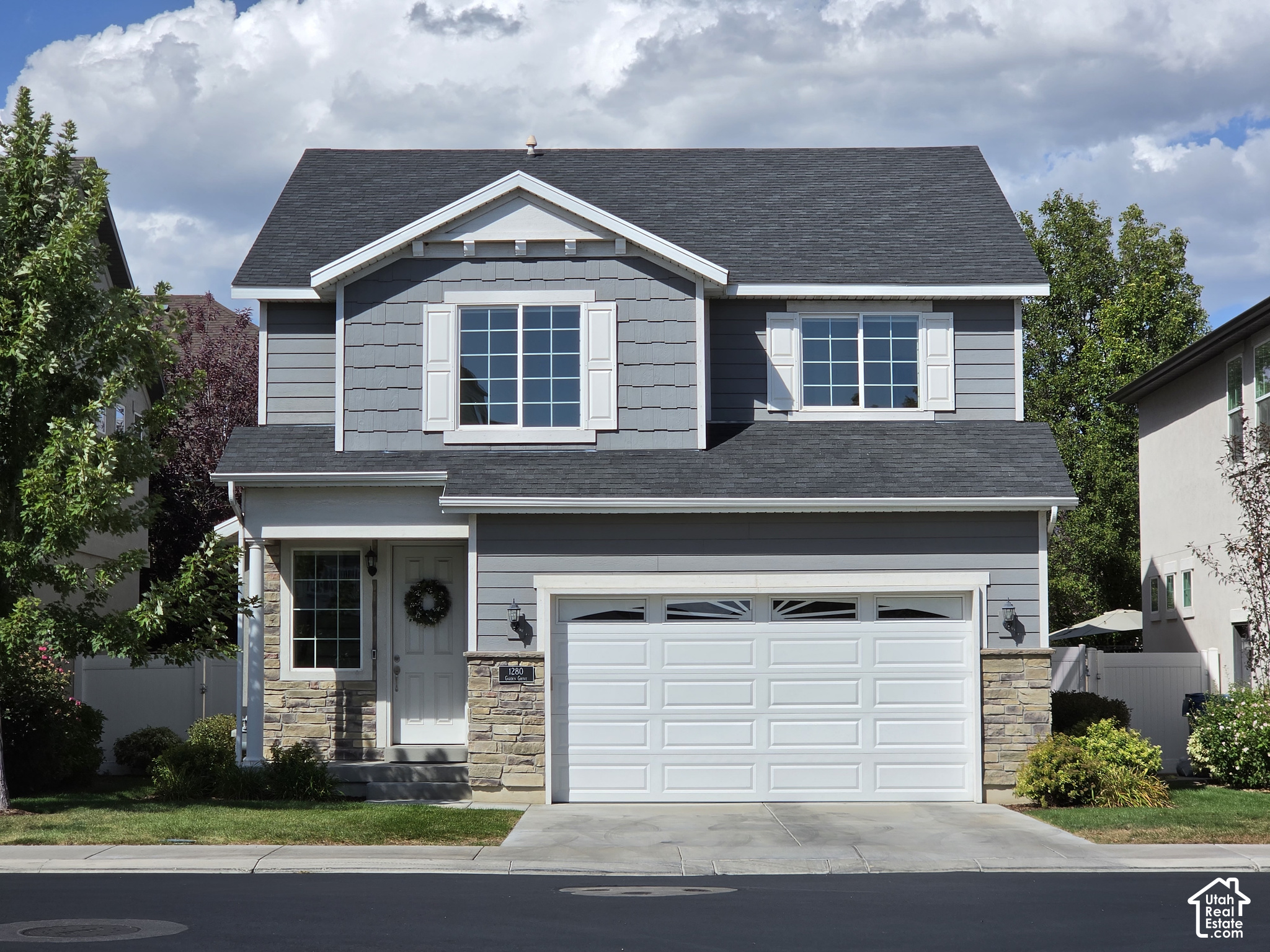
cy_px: 476
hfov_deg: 28.2
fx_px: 2531
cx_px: 635
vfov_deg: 21.3
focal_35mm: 69
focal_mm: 7
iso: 25
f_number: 2.4
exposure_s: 1/1111
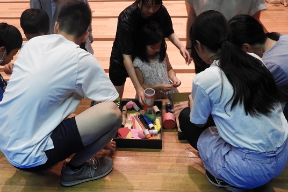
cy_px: 77
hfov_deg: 47.3
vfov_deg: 32.5
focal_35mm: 41
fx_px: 328
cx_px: 128
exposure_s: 1/30
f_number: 3.6
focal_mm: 5.9
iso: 320
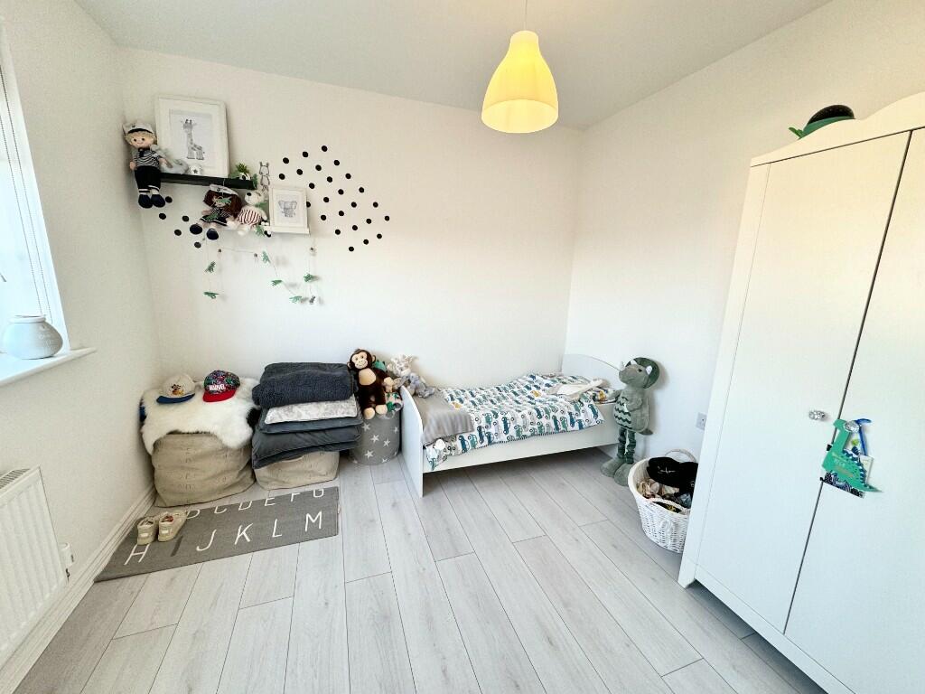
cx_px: 462
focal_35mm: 14
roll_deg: -1.2
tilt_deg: -11.6
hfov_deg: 102.1
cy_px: 347
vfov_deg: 85.7
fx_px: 374
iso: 100
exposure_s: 1/100
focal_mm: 2.22
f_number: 2.2
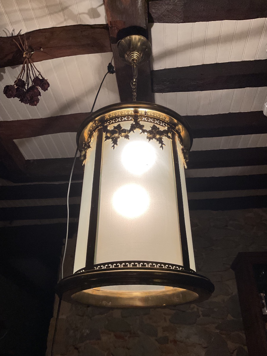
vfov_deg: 61.7
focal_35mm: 29
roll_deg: -1.8
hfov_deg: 48.2
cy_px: 178
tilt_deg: +32.4
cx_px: 134
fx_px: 298
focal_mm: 3
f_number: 1.8
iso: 64
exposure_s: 1/120
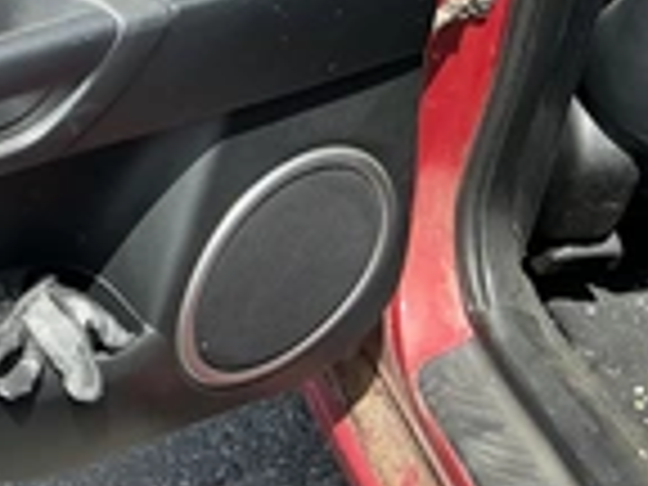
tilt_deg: -26.1
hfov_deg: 22.1
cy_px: 40
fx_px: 1460
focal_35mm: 78
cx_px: -230
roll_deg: +4.9
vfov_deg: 18.6
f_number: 1.8
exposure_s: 1/568
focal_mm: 3
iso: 25
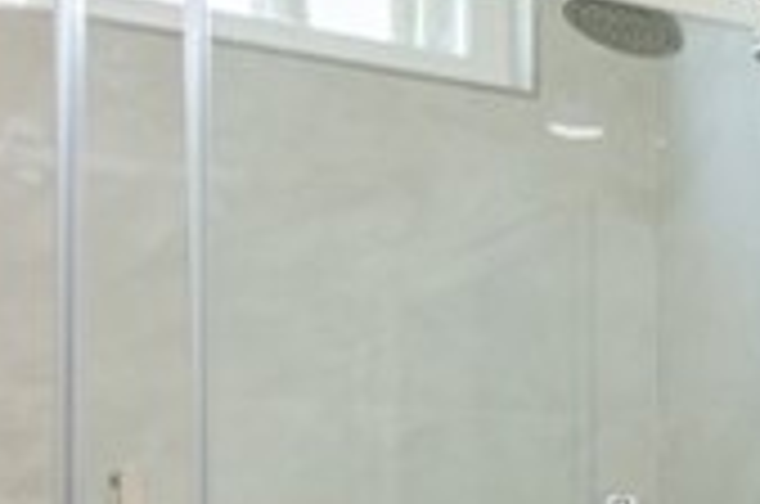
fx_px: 1791
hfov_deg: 18.7
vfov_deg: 15.6
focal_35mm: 85
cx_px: 1358
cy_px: 538
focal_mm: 14
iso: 400
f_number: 5.6
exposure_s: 1/125
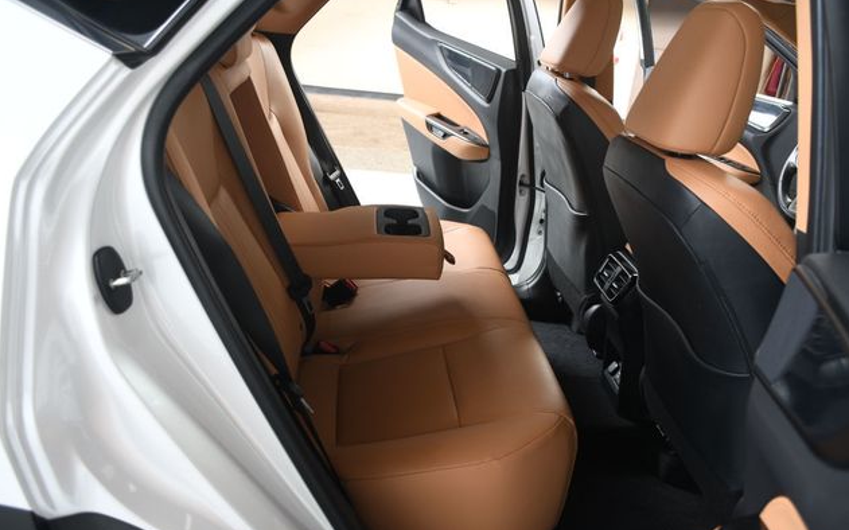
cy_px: 273
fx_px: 717
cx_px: 425
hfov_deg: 61.2
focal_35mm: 31
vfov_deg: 40.6
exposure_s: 1/160
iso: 100
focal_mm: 20
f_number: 3.5
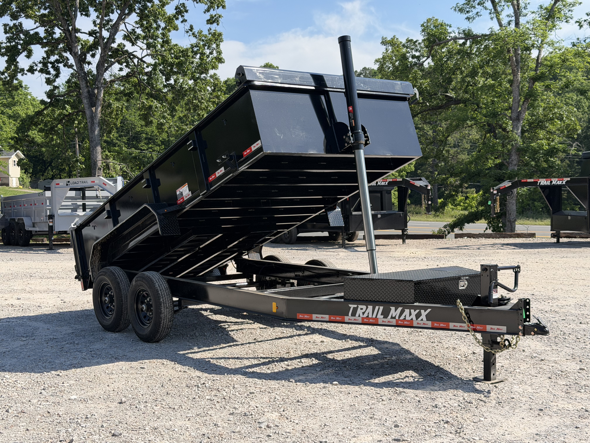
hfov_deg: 39.7
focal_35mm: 48
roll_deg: +0.5
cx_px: 295
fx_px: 818
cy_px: 222
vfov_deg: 30.3
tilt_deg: -3.2
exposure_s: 1/3378
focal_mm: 6.76
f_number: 1.78
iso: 80
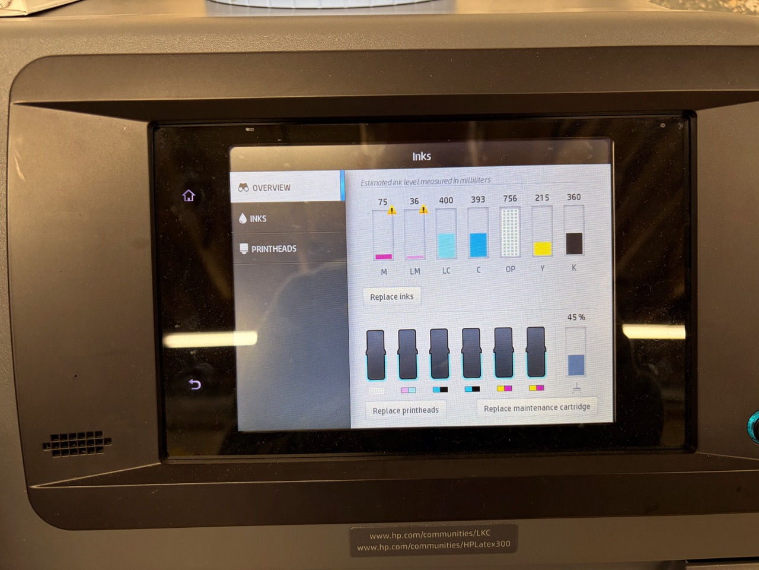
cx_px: 380
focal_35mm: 26
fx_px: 570
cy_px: 285
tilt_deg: -30.6
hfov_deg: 67.3
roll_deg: +0.6
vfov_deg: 53.1
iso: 100
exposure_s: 1/120
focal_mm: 5.96
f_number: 1.6
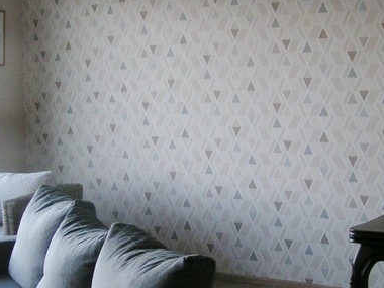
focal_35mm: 80
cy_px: 155
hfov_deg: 24.4
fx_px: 887
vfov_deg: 18.4
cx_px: 192
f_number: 2.8
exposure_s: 1/40
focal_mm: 5.8
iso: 100
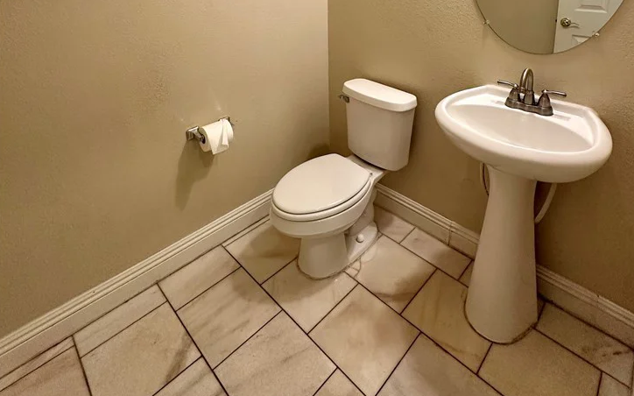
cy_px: 27
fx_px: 363
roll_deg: +0.8
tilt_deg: -10.3
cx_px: 333
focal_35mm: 21
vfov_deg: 49.7
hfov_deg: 82.2
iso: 250
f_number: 2.2
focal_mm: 2.22
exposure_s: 1/120
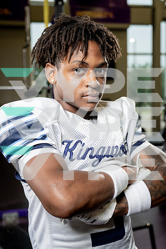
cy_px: 124
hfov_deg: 27.0
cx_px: 83
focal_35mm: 50
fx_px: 346
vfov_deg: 39.6
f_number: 4
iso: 640
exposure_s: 1/250
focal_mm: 50
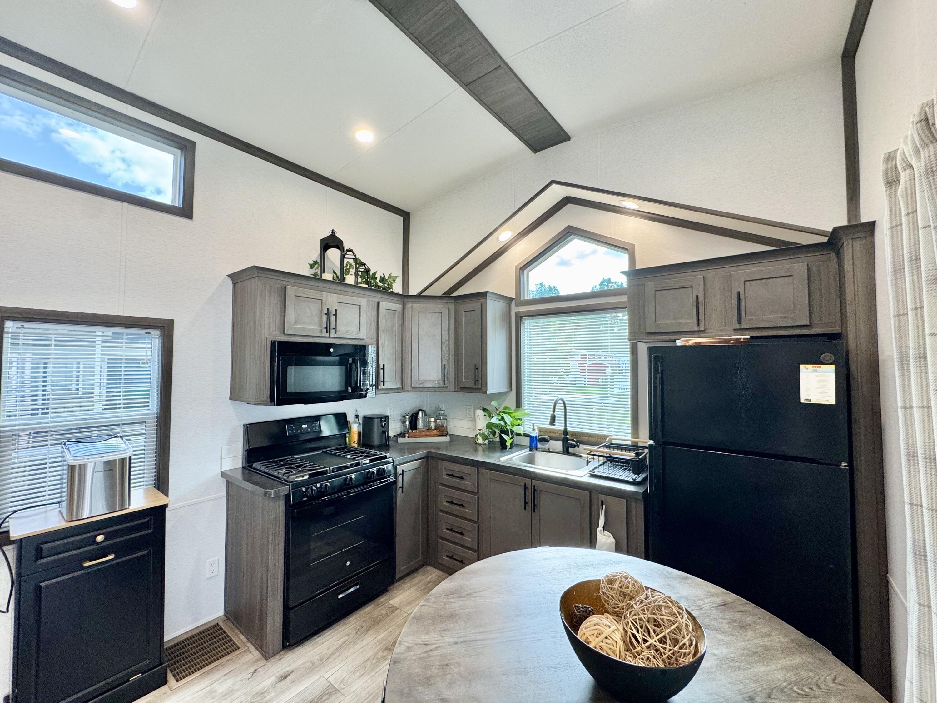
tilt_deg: +1.9
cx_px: 468
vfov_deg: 85.7
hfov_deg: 102.1
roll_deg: -0.1
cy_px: 352
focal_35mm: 14
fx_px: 379
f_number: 2.2
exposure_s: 1/120
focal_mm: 2.22
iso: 160
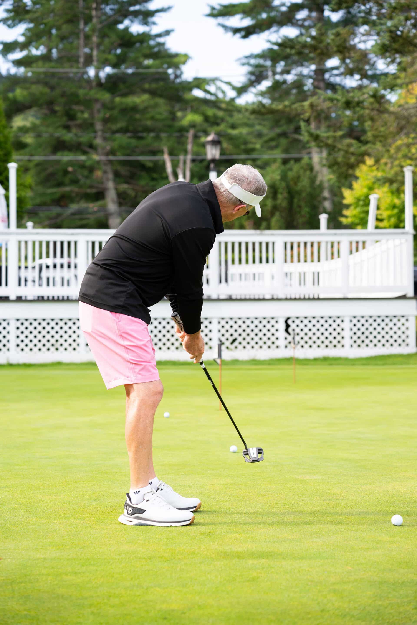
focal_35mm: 75
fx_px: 1303
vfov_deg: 27.0
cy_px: 312
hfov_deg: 18.2
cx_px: 208
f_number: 4
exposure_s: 1/500
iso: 180
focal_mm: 75
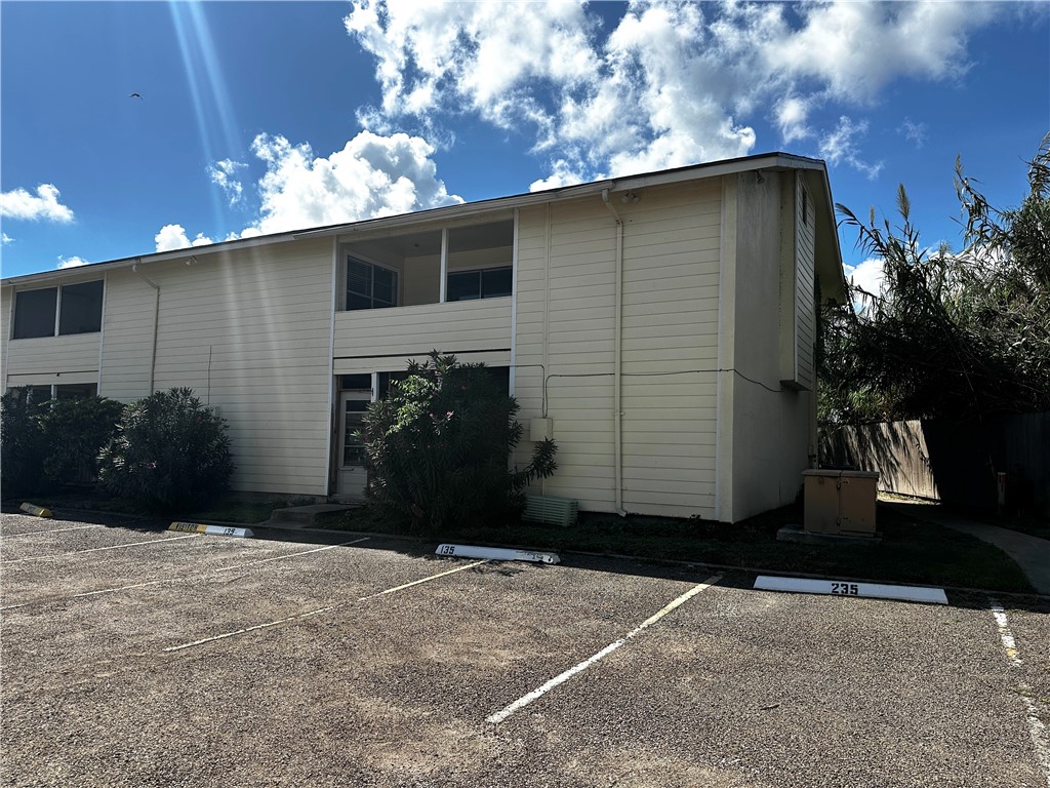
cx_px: 525
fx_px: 728
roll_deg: -1.5
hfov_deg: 71.6
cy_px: 394
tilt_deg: +3.9
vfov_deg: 56.8
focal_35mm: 24
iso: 80
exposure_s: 1/7576
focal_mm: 6.86
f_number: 1.78
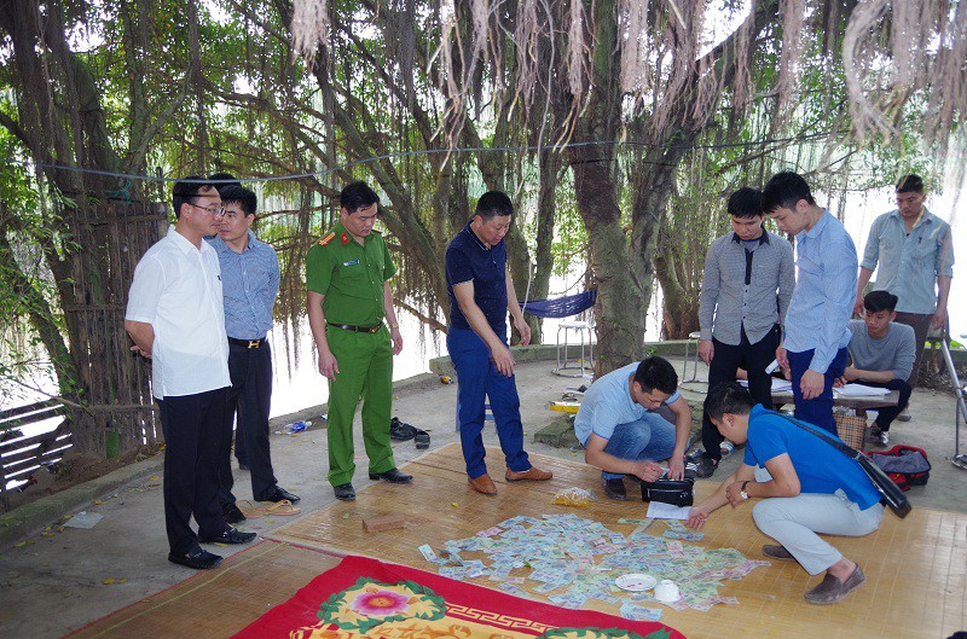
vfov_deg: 36.7
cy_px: 320
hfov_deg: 53.2
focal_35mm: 36
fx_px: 965
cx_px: 484
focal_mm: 24
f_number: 4
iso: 400
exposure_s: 1/25
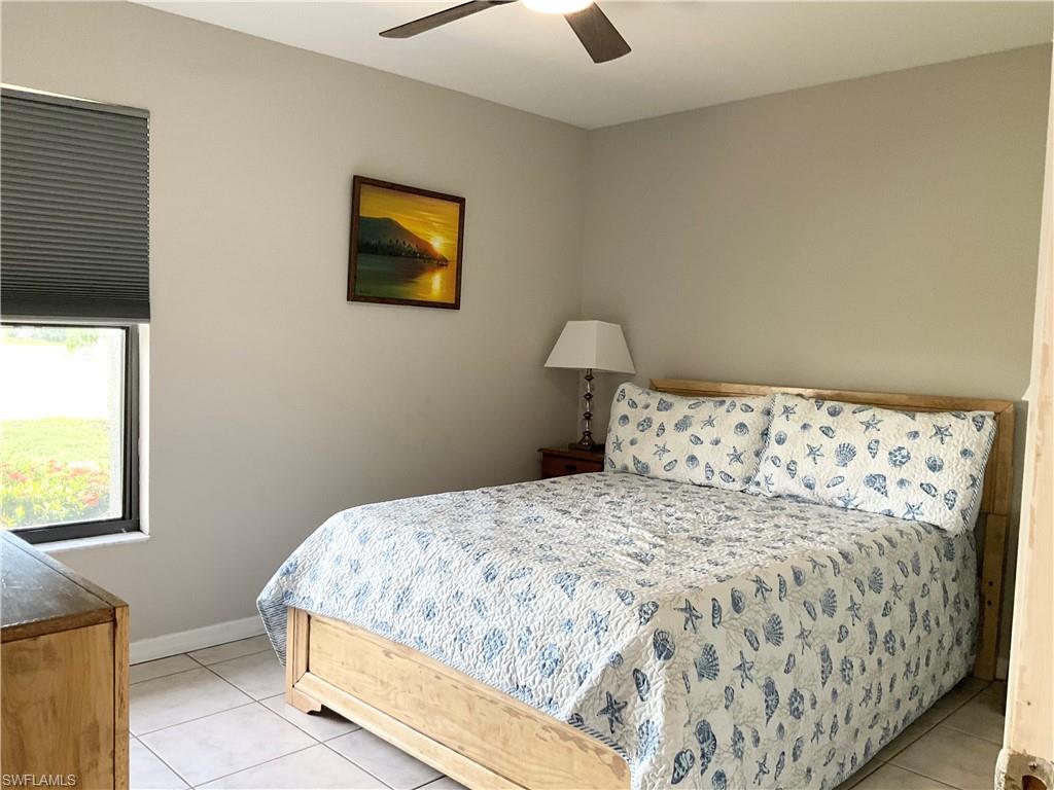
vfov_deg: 48.2
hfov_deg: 61.7
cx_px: 527
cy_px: 395
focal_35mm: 29
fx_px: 883
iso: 100
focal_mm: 3
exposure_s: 1/60
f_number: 1.8
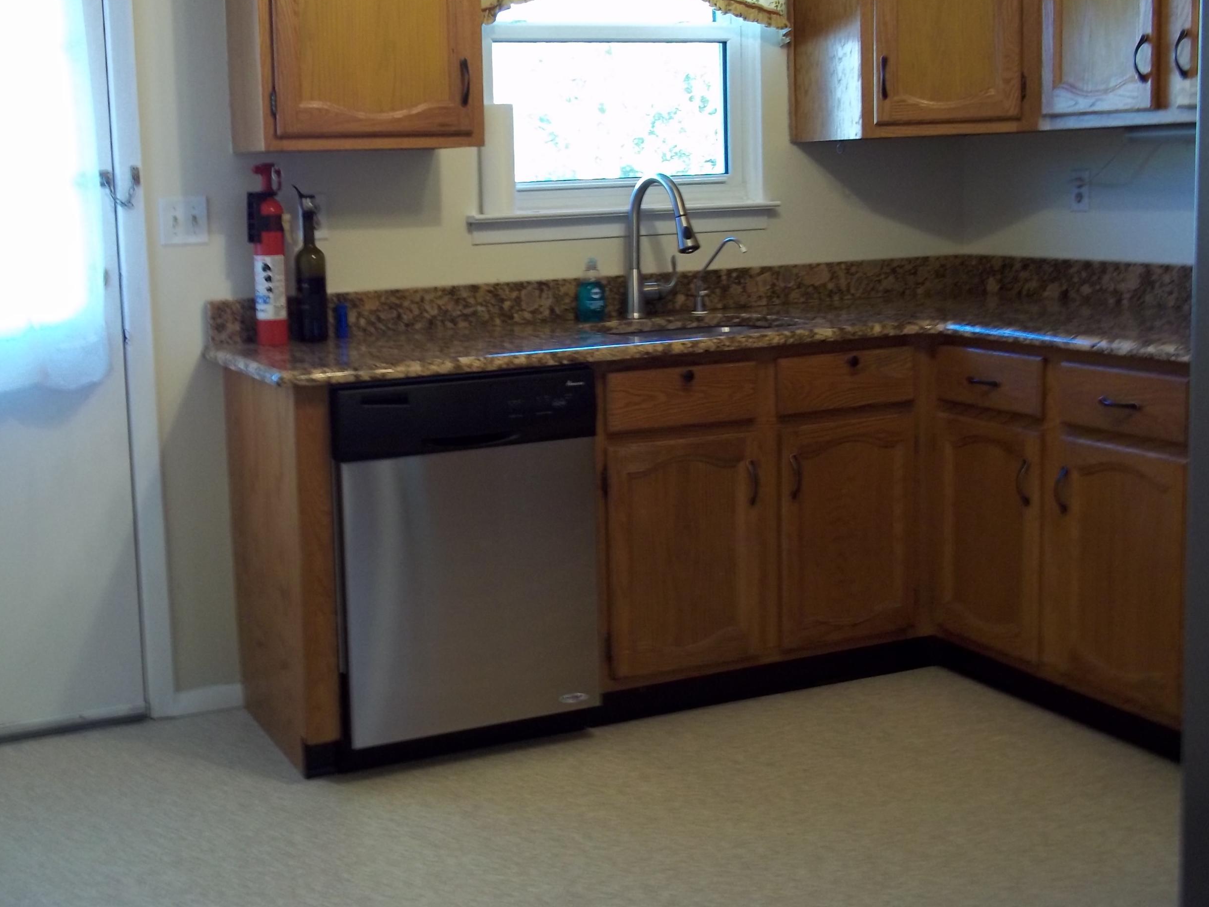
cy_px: 366
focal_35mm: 44
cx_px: 492
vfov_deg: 32.8
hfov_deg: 42.8
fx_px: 1537
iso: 160
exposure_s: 1/20
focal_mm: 6.5
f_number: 3.1
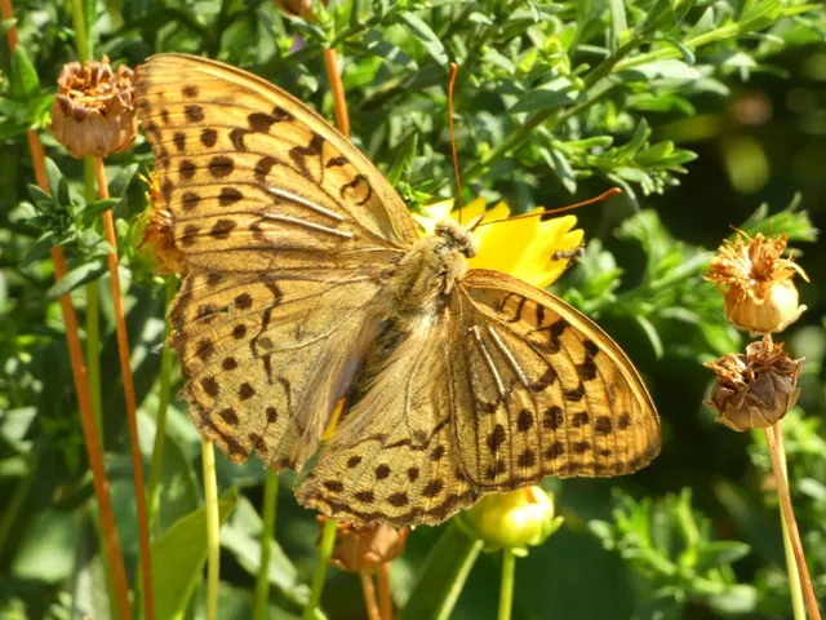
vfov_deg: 3.9
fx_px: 9163
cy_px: 310
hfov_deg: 5.2
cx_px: 413
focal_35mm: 384
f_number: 5.6
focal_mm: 68.8
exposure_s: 1/80
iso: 200
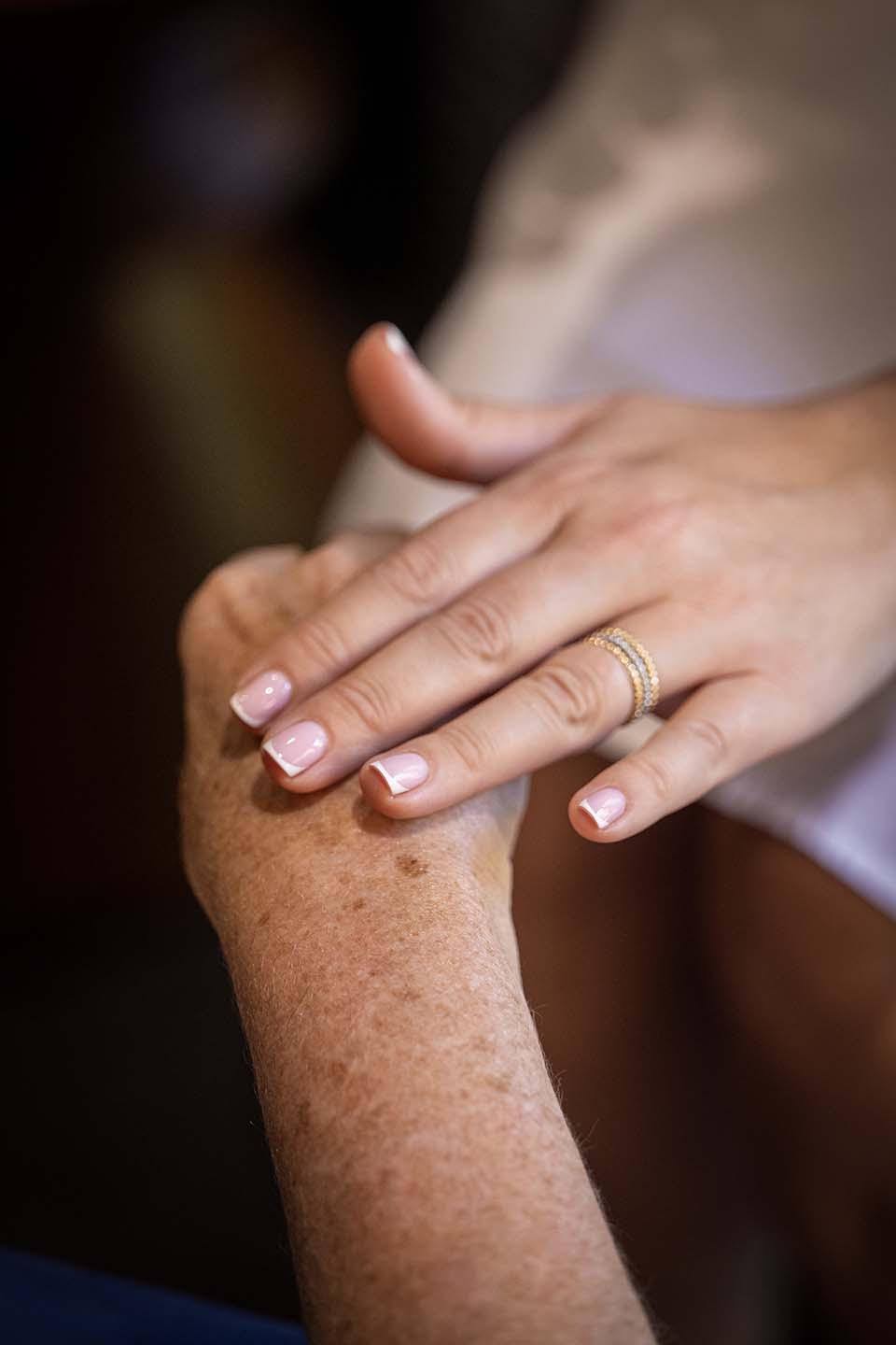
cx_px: 448
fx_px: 5226
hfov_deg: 9.8
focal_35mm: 140
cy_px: 672
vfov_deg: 14.7
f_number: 2.8
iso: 1100
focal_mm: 140
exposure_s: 1/200
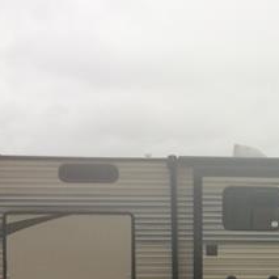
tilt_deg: -2.3
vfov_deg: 21.8
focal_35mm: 77
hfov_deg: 21.0
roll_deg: +2.3
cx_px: 330
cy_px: 271
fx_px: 702
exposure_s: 1/246
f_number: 2.2
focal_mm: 4.15
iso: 32
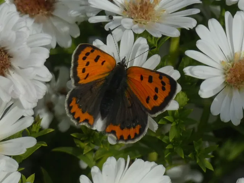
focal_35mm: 236
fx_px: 1664
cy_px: 92
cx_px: 122
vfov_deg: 6.3
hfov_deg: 8.4
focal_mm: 42.3
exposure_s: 1/400
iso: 80
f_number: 5.5
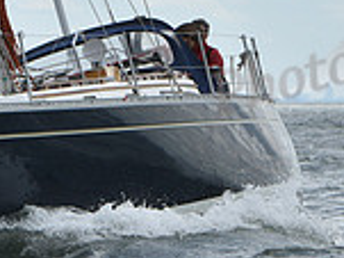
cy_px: -29
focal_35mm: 664
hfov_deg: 3.0
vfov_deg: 2.2
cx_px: 96
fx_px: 6593
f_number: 9
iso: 320
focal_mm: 180
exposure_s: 1/1250
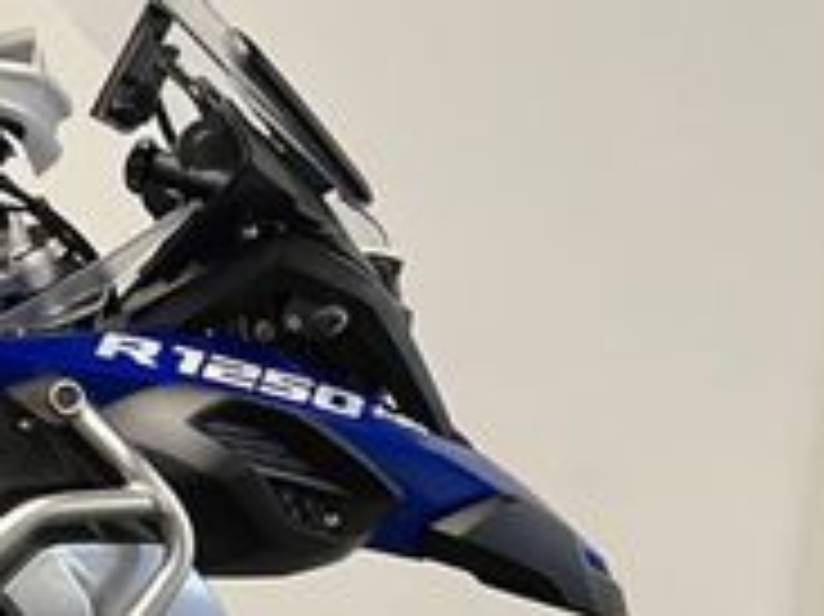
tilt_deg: -11.0
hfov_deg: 18.8
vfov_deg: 15.9
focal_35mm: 91
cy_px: 638
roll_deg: -1.1
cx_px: -441
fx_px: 2165
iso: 80
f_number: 1.6
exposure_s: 1/50
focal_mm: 5.1
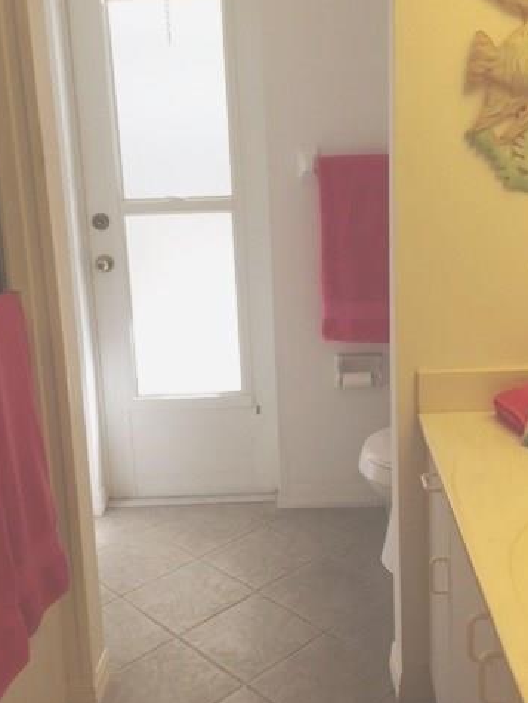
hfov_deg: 36.7
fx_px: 793
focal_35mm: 39
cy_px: 295
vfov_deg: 47.7
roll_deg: +2.6
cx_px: 311
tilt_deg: -12.5
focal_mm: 4.15
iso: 50
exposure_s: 1/120
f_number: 2.2
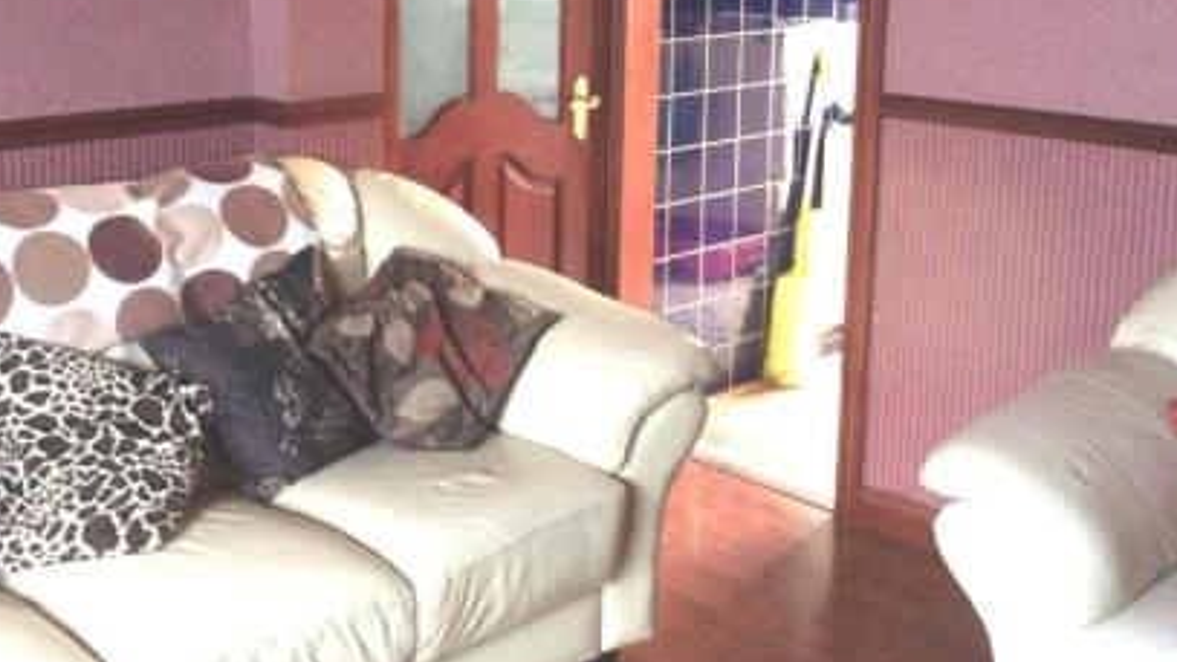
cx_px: 522
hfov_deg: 41.3
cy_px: 123
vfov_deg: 23.6
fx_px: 1561
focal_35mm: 50
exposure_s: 1/25
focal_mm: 3.3
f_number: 2.4
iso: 250
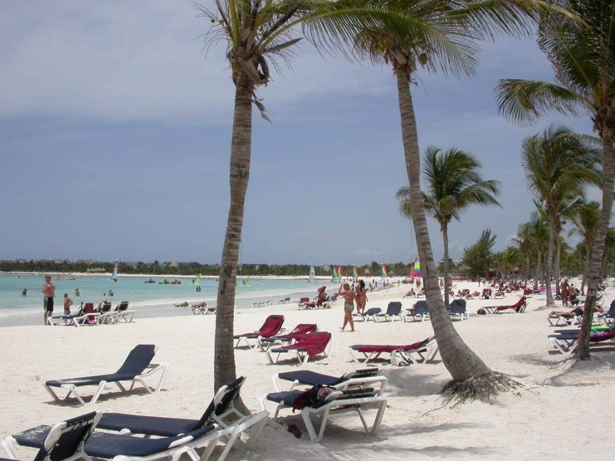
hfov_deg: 49.0
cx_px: 308
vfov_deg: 37.7
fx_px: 675
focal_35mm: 38
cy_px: 230
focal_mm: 7.85
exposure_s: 1/1018
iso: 100
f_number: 7.5
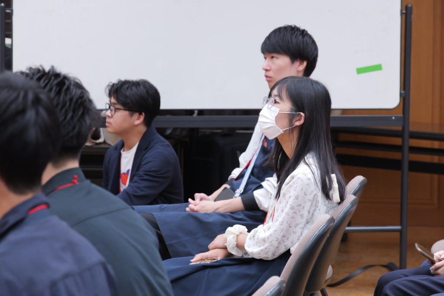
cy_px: 148
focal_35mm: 150
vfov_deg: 9.2
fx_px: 1850
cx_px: 222
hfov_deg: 13.7
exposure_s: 1/100
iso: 6400
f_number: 8
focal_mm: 150
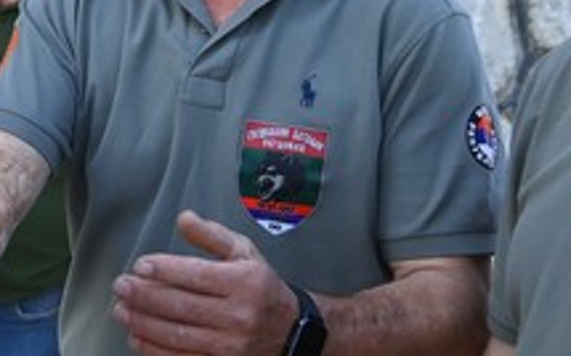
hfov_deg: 15.7
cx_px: 146
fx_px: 2068
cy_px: -126
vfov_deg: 9.6
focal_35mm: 133
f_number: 3.2
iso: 400
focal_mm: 35
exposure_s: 1/1000
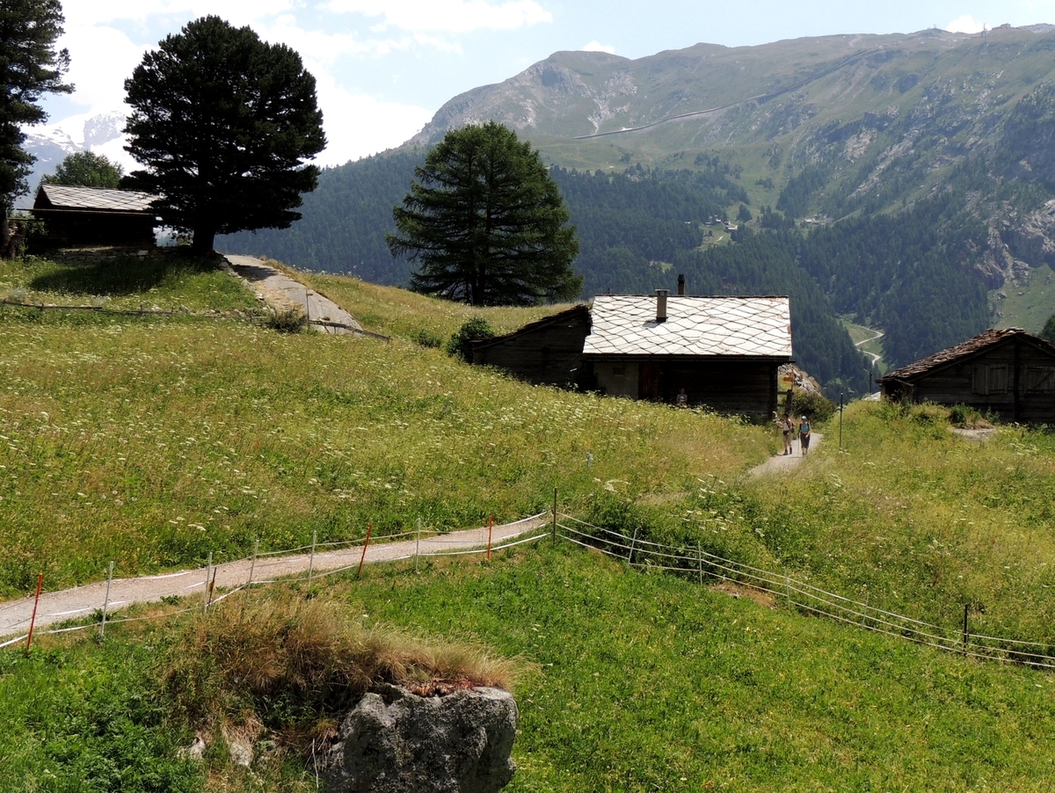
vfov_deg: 36.0
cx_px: 528
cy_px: 396
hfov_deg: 46.8
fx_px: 1220
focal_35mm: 40
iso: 100
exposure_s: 1/1250
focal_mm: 7.1
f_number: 3.7
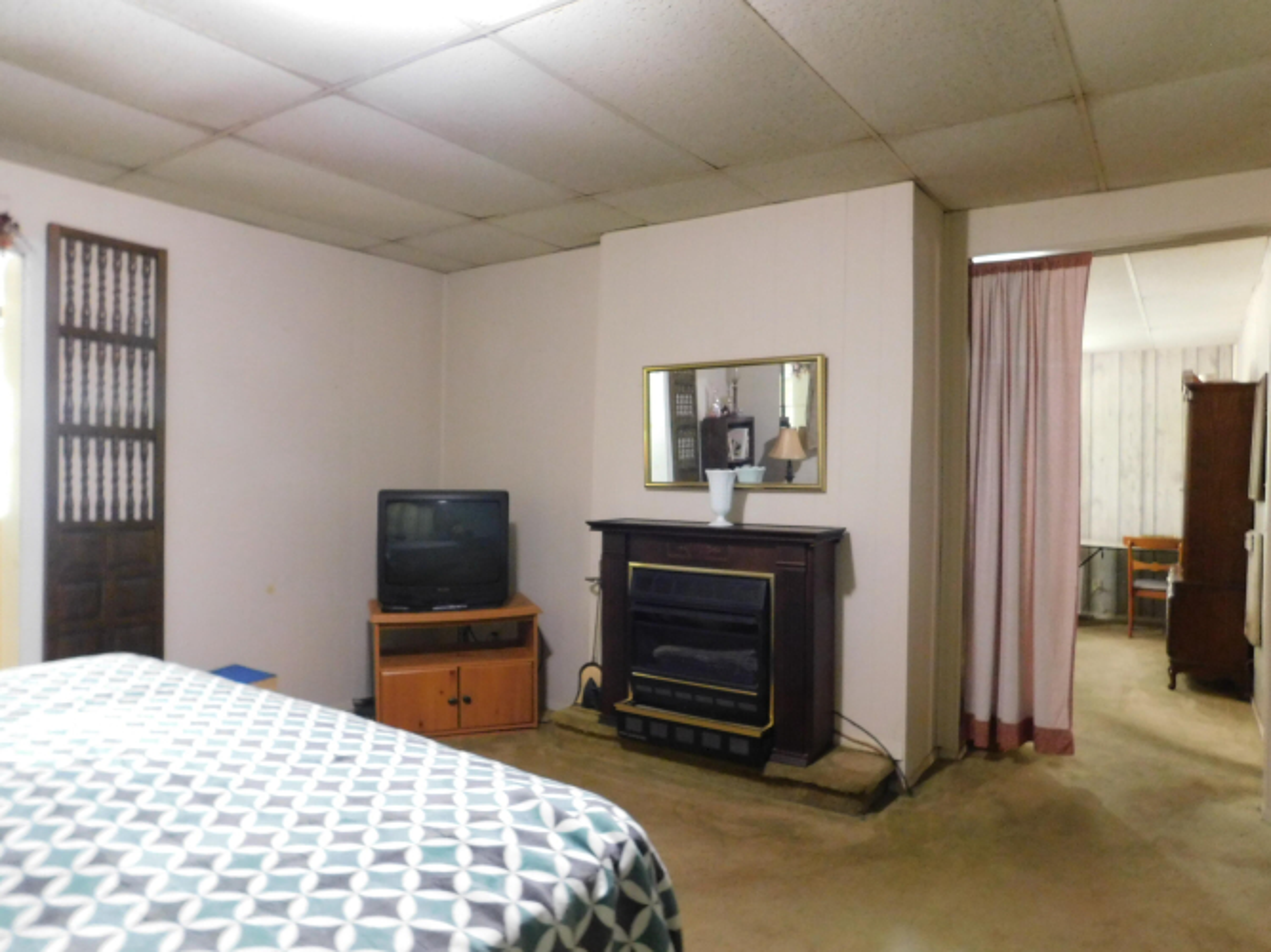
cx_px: 636
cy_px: 476
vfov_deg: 58.9
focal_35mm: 23
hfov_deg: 73.9
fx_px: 844
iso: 560
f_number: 3
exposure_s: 1/8
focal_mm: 4
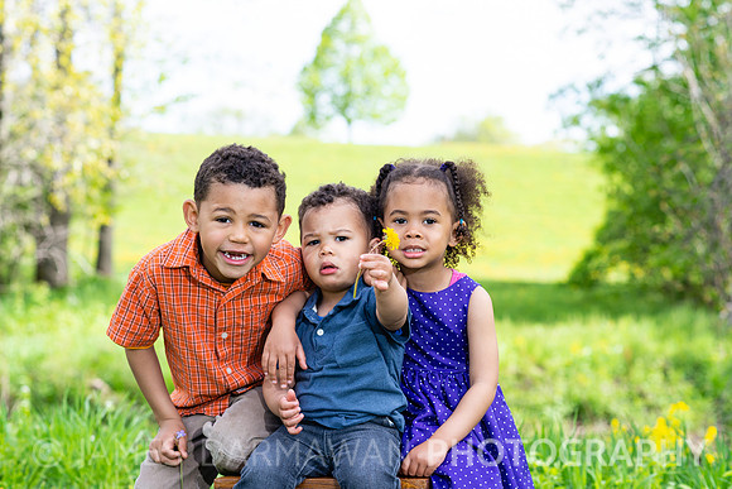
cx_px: 366
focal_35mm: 85
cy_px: 244
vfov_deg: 16.1
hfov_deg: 23.9
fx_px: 1729
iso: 100
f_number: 5
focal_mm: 85
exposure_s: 1/200
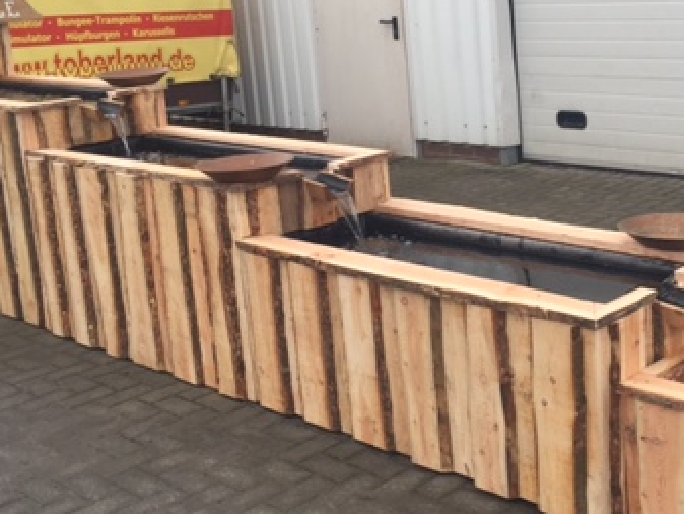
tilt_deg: -12.1
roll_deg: +4.3
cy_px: 199
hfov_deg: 34.6
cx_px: 457
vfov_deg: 26.5
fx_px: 1087
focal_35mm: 55
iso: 32
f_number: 2.2
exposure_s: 1/314
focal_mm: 4.15
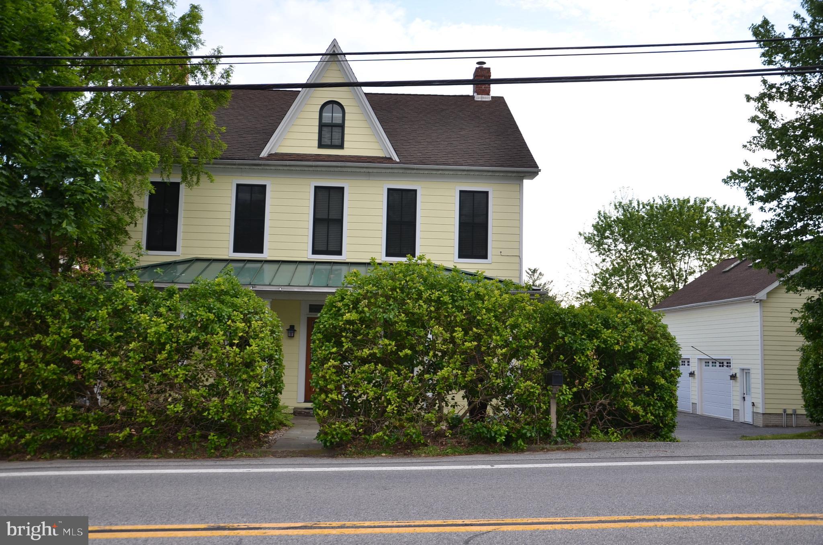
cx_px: 412
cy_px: 272
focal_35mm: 33
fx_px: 753
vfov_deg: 39.8
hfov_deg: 57.3
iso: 180
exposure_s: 1/250
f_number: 4
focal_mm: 22
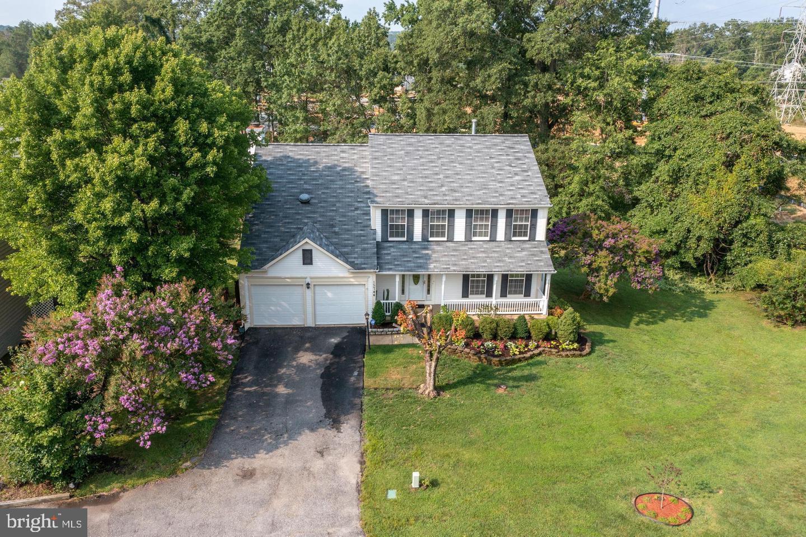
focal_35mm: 28
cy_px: 268
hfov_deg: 65.5
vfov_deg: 46.4
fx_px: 627
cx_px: 403
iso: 100
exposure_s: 1/400
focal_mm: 10.26
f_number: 5.6
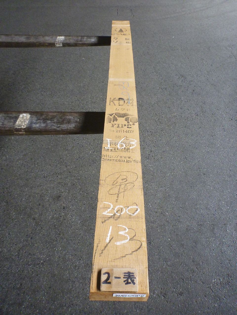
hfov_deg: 49.7
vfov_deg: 63.4
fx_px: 256
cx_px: 118
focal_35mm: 28
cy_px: 158
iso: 400
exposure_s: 1/25
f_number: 3.3
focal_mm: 4.9
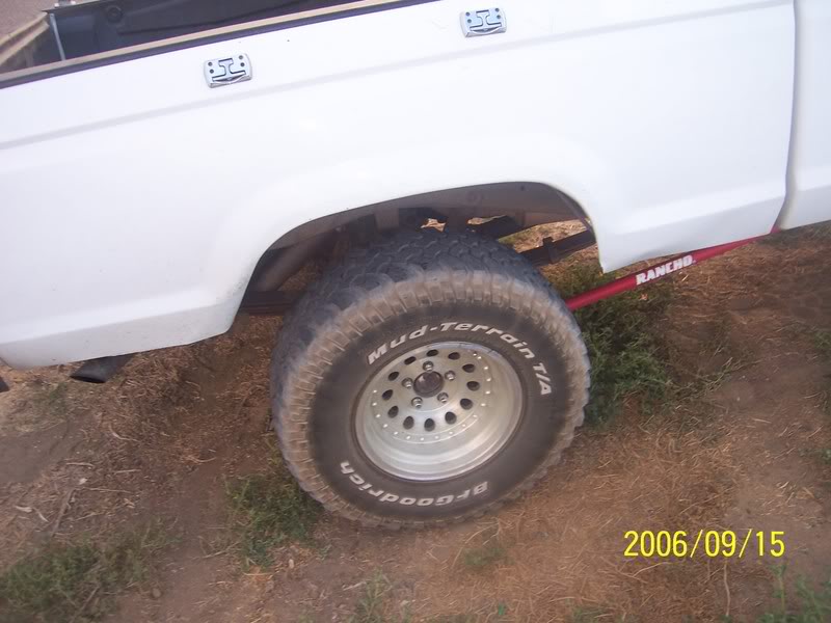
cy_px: 312
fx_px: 864
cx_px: 416
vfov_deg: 39.7
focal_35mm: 36
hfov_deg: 51.4
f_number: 3
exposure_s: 1/60
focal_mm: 6
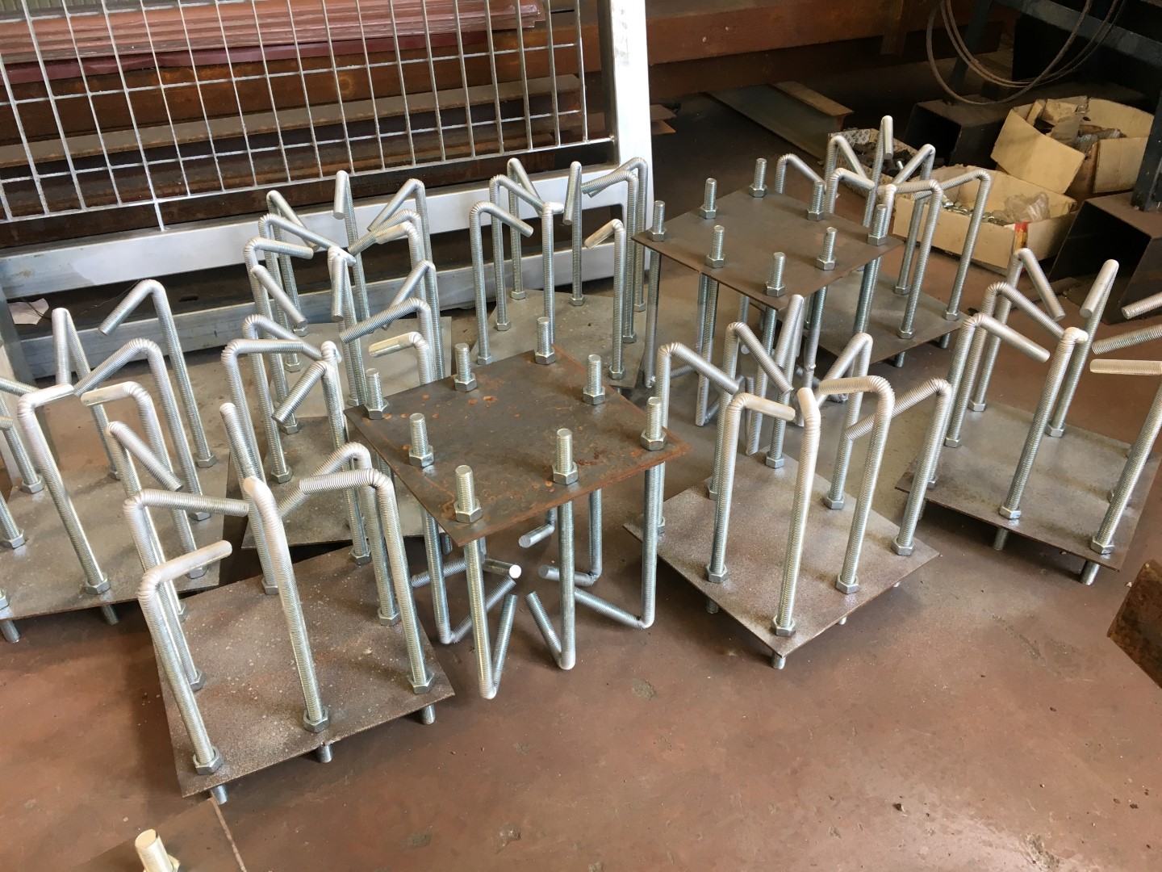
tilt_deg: -36.8
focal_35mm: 29
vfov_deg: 48.2
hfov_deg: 61.7
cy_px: 436
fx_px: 973
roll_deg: +1.2
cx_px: 581
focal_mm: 4.15
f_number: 2.2
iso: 32
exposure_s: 1/33
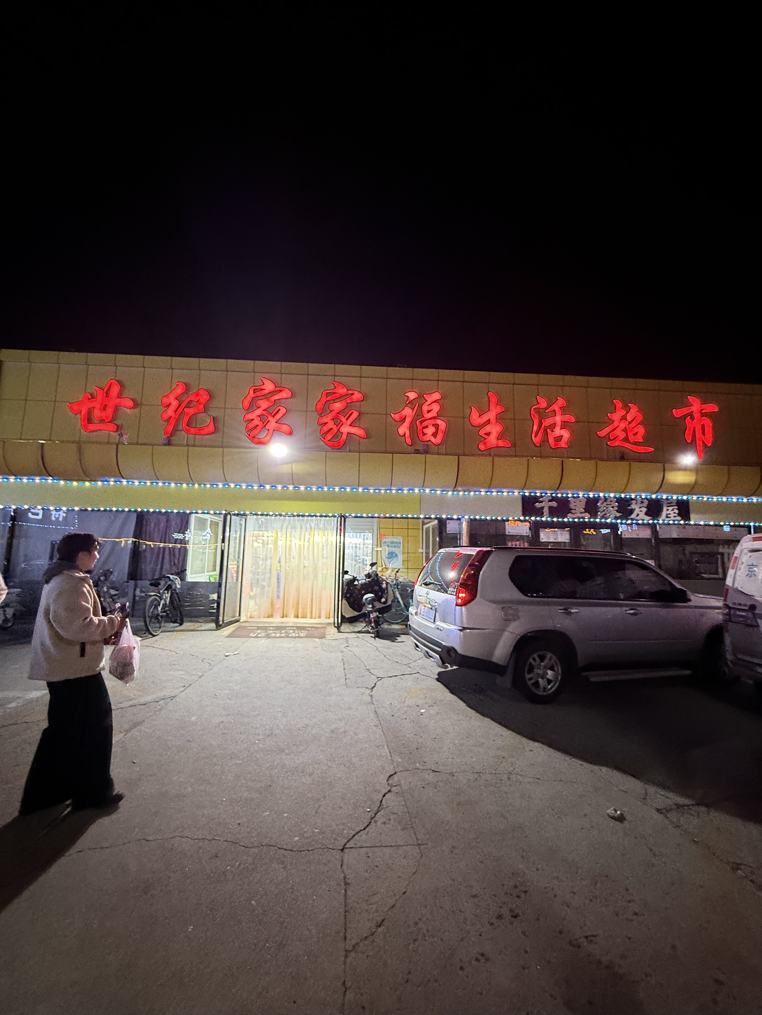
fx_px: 411
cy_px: 508
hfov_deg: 85.7
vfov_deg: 102.1
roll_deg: -1.2
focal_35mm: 14
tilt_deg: +10.0
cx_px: 381
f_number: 2.2
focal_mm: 2.22
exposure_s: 1/50
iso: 500
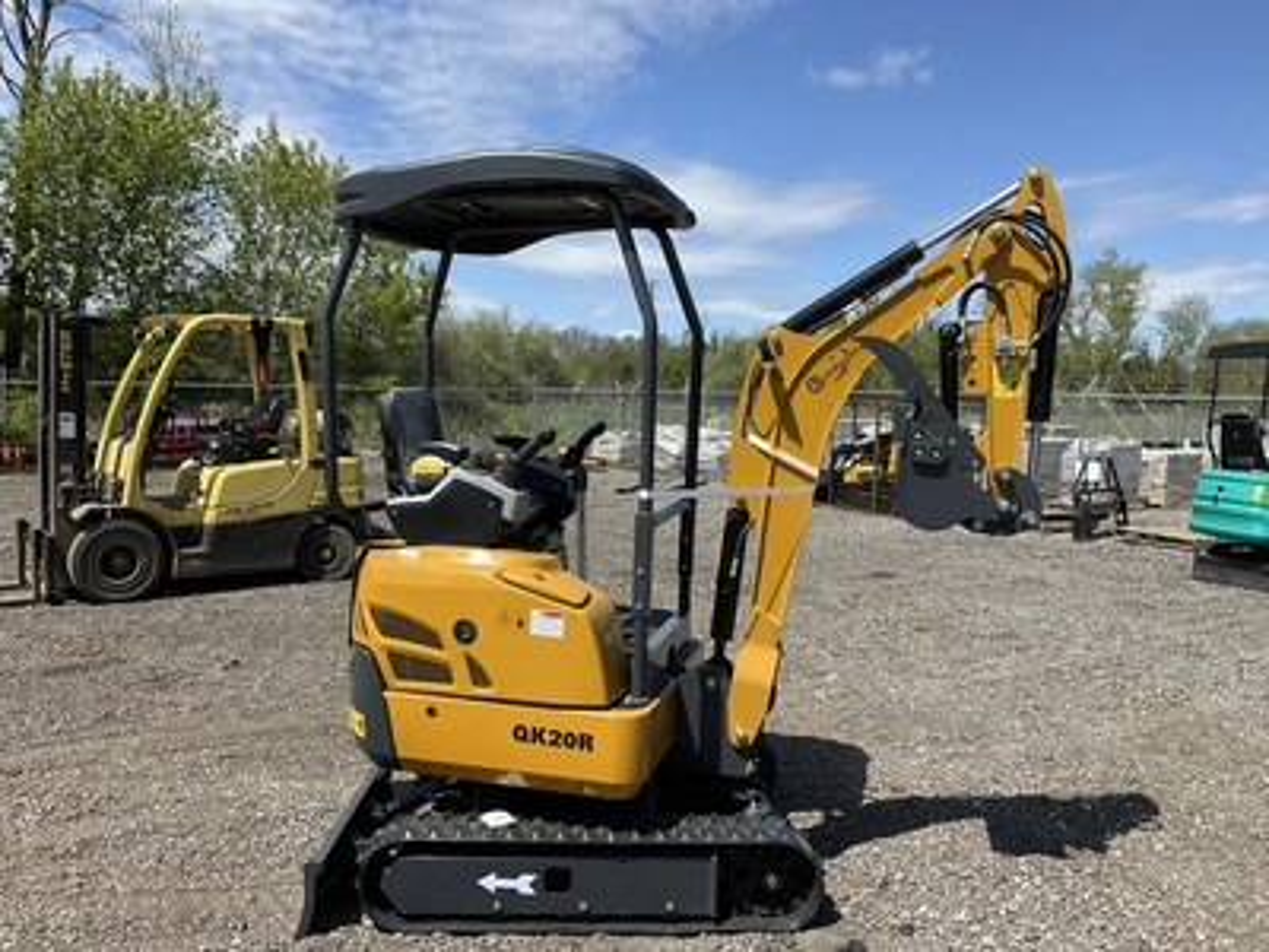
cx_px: 634
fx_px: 1063
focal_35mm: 29
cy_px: 476
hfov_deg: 61.7
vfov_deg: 48.2
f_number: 1.8
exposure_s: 1/1786
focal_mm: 3
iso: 25
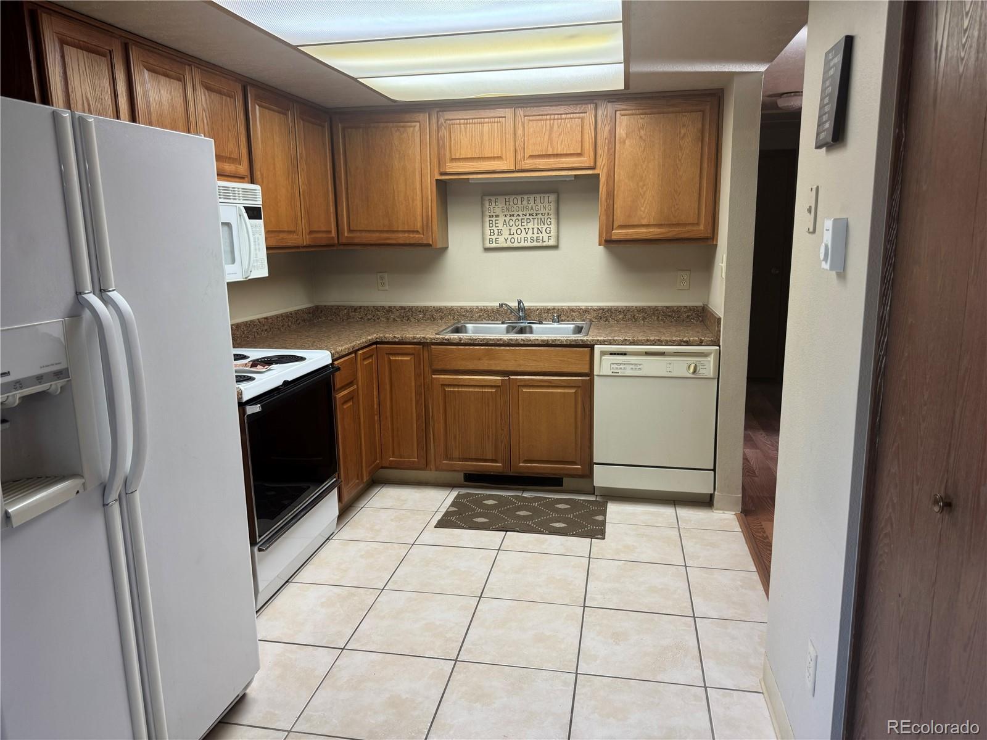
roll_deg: +0.9
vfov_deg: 56.8
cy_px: 370
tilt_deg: -11.1
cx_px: 494
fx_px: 684
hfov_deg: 71.6
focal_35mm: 24
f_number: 1.78
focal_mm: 6.76
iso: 125
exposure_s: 1/120
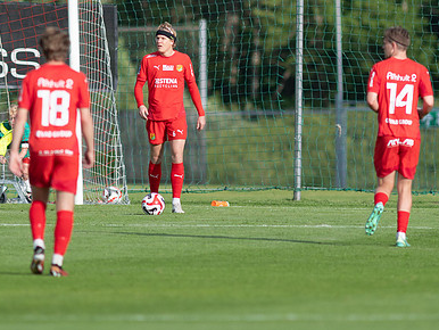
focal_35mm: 866
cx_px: 176
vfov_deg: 1.7
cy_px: 111
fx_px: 10989
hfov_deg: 2.3
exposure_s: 1/1600
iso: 100
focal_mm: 300
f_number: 3.2
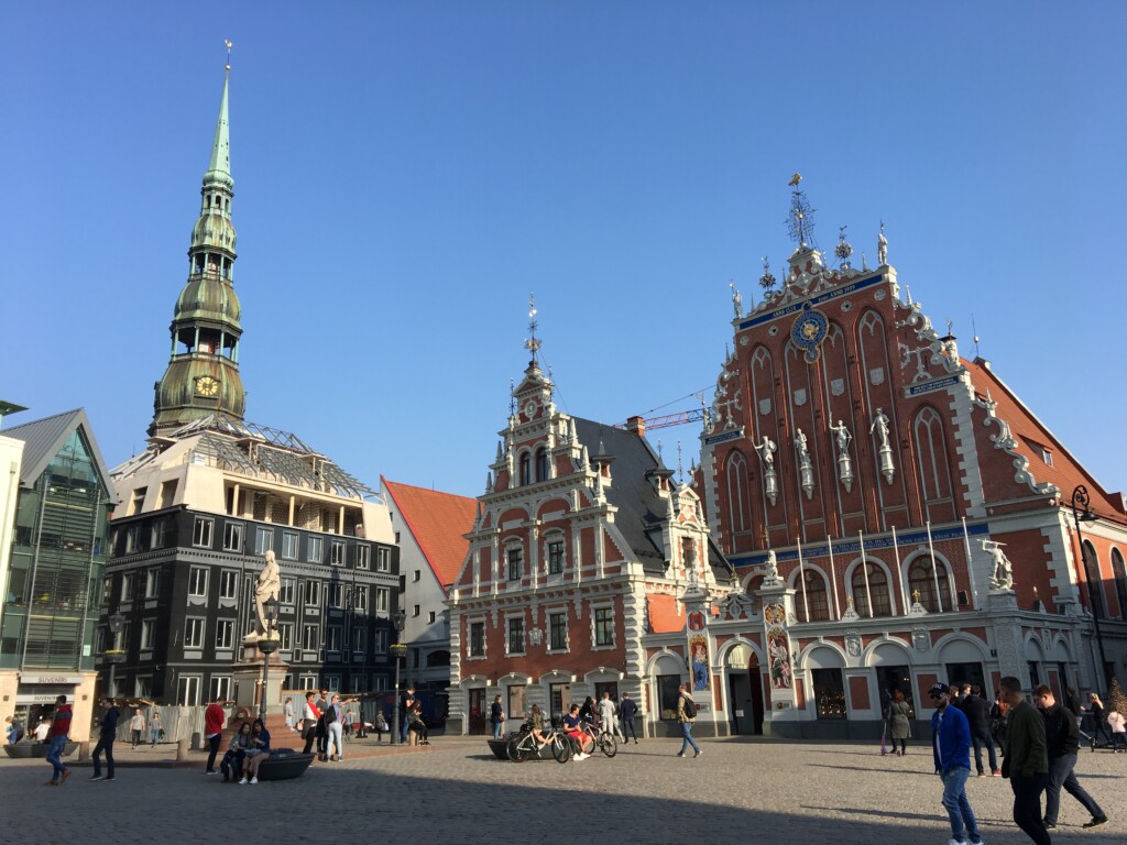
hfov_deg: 61.7
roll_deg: +1.3
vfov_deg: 48.2
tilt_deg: +17.5
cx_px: 564
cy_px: 422
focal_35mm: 29
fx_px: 944
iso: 25
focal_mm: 4.15
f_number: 2.2
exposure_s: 1/1012
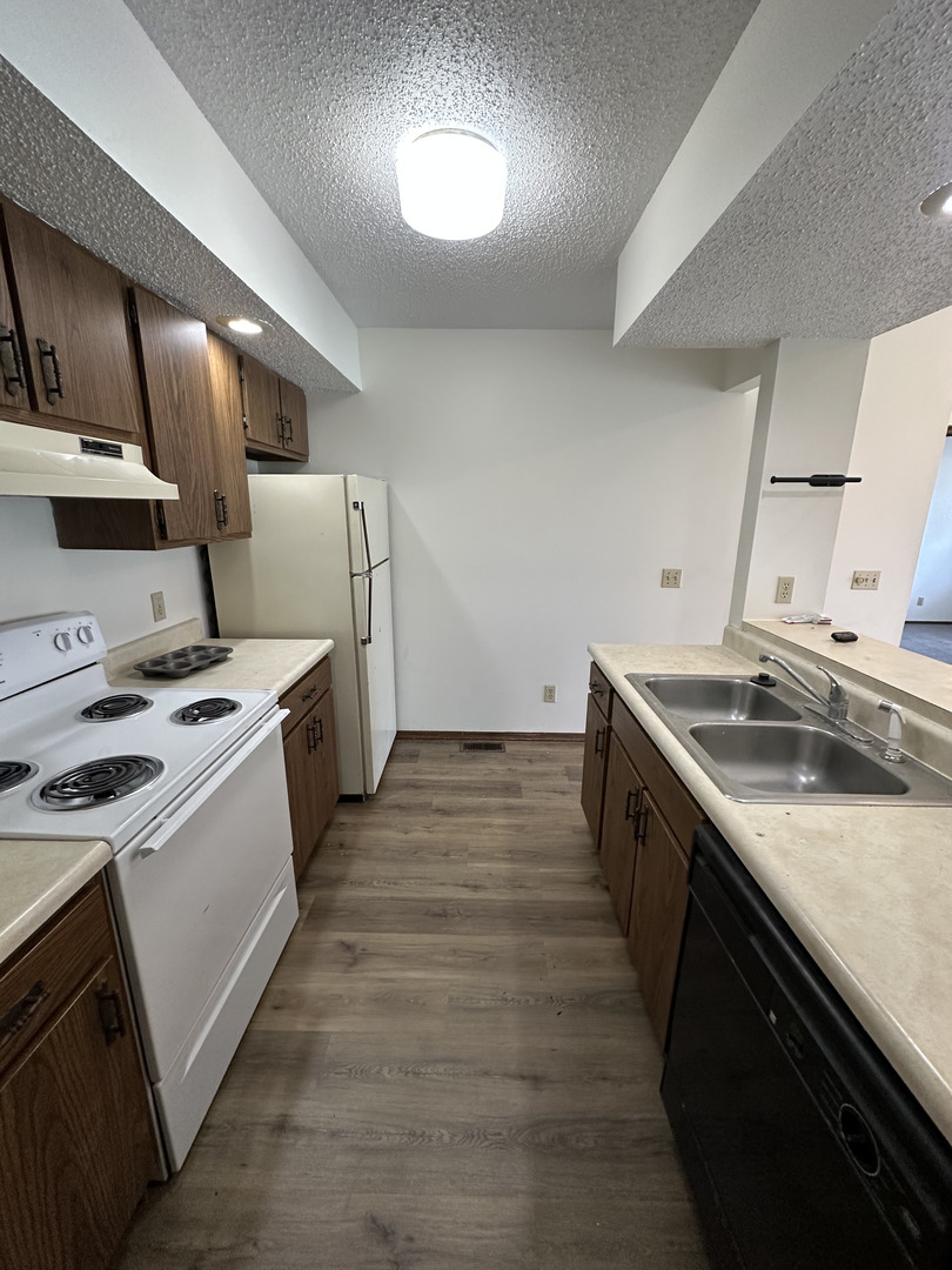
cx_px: 476
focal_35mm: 14
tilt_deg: -12.5
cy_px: 635
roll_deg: -0.4
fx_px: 513
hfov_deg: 85.7
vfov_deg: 102.1
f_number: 2.2
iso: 250
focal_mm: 2.22
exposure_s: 1/60
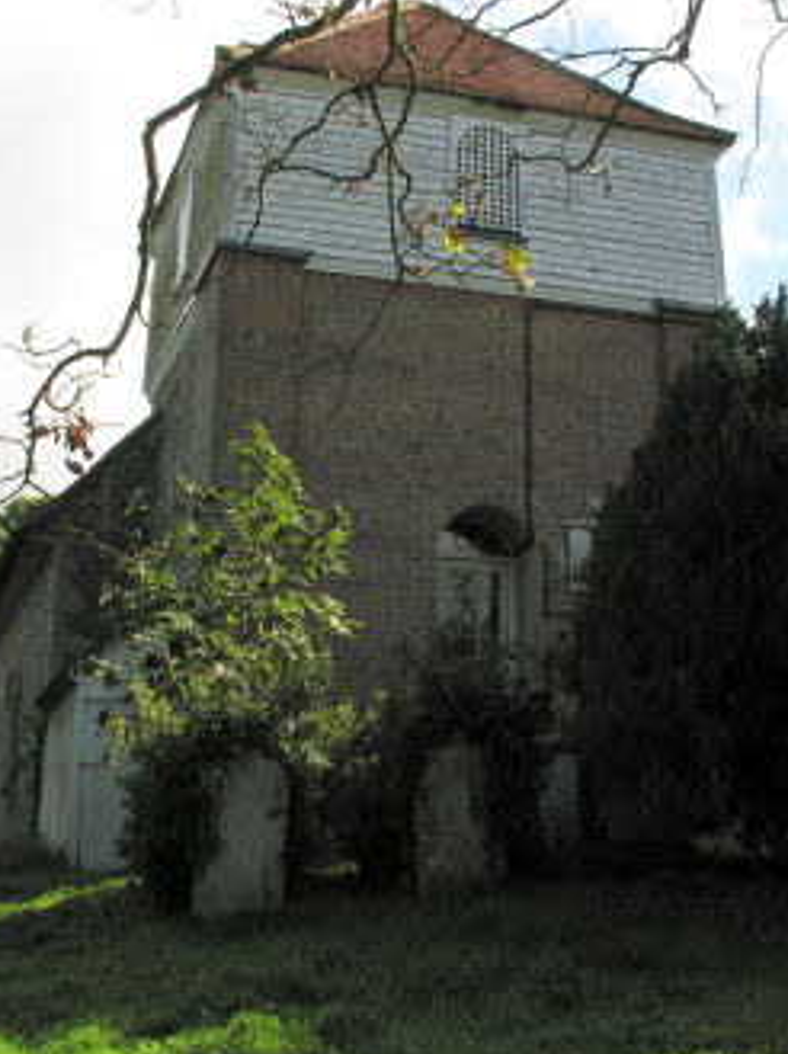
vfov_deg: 38.9
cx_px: 370
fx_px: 1490
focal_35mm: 49
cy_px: 500
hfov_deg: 29.6
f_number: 5
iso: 50
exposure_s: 1/174
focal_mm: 8.9
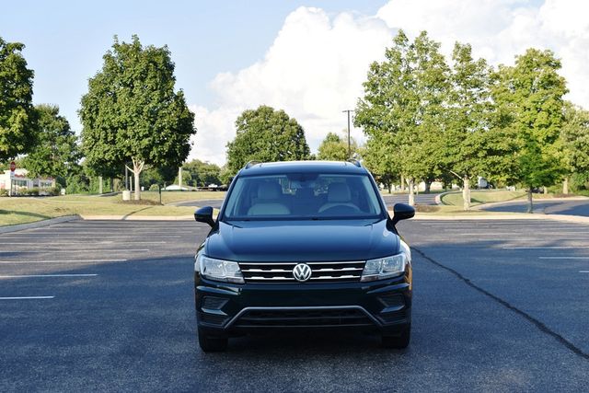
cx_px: 294
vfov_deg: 22.6
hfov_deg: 33.4
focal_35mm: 60
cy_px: 196
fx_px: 982
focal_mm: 40
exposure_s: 1/250
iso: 200
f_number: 8
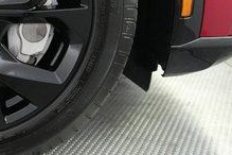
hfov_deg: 26.1
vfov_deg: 19.1
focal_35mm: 70
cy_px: 15
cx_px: -37
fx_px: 451
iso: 6400
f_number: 2.8
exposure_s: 1/160
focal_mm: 24
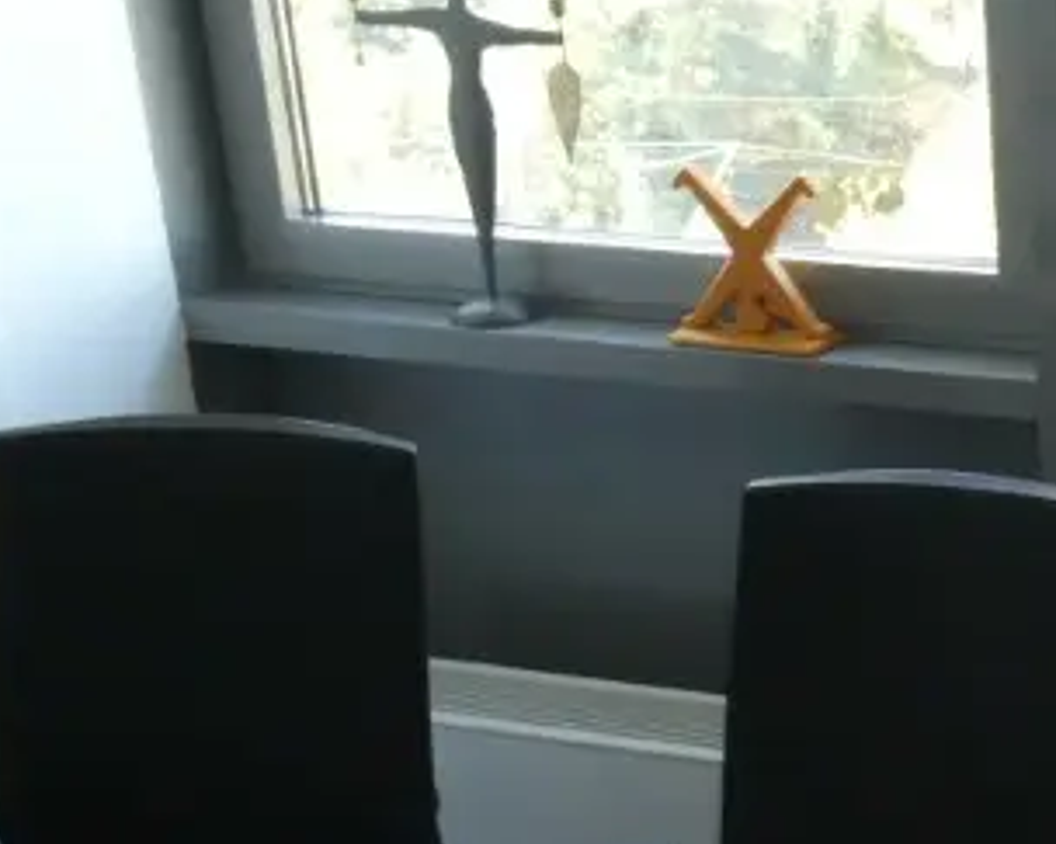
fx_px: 2468
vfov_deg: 19.0
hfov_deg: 21.8
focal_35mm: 79
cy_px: 788
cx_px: 1362
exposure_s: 1/125
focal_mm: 4.3
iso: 400
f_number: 3.3
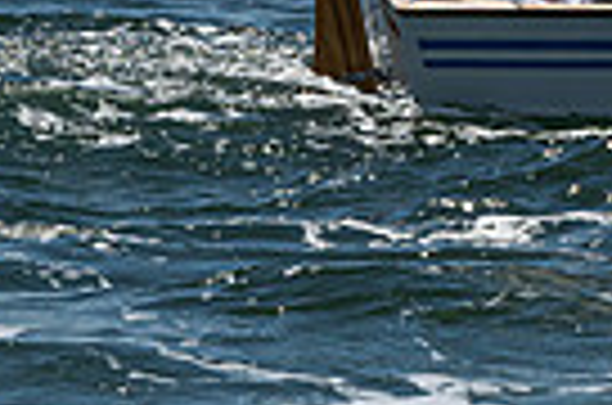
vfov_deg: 2.2
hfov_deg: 3.4
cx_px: 820
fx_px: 10431
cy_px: -461
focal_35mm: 615
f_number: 16
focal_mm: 110
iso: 250
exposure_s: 1/640
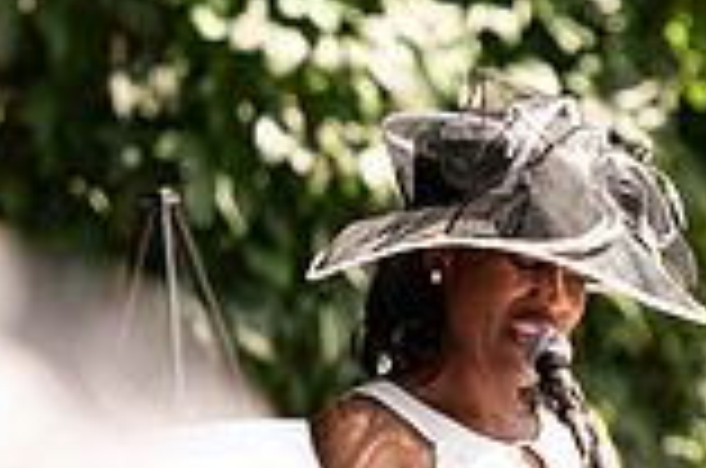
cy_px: 414
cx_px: 450
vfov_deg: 2.2
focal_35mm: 630
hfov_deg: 3.3
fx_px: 12330
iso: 100
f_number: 2.8
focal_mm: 170
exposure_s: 1/640
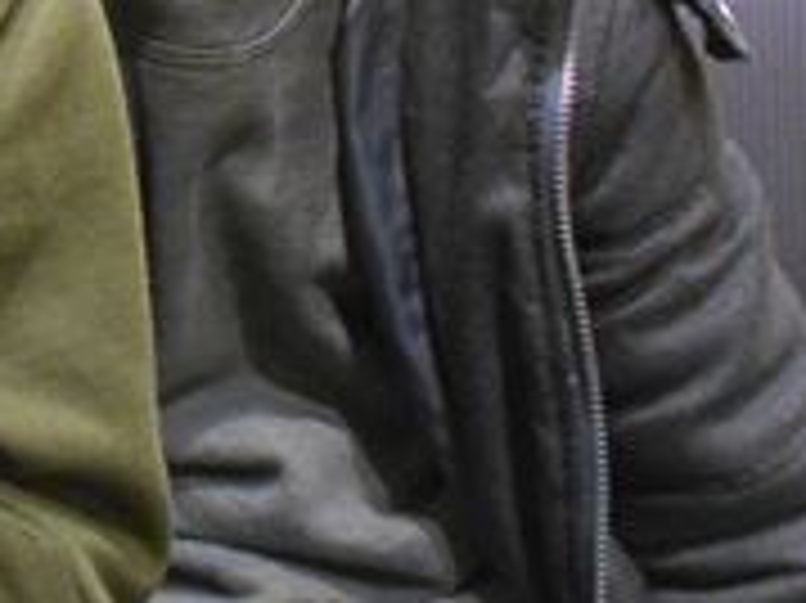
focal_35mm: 87
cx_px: -248
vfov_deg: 16.6
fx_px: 2024
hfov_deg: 20.5
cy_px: 0
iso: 400
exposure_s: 1/50
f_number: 3.2
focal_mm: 4.6
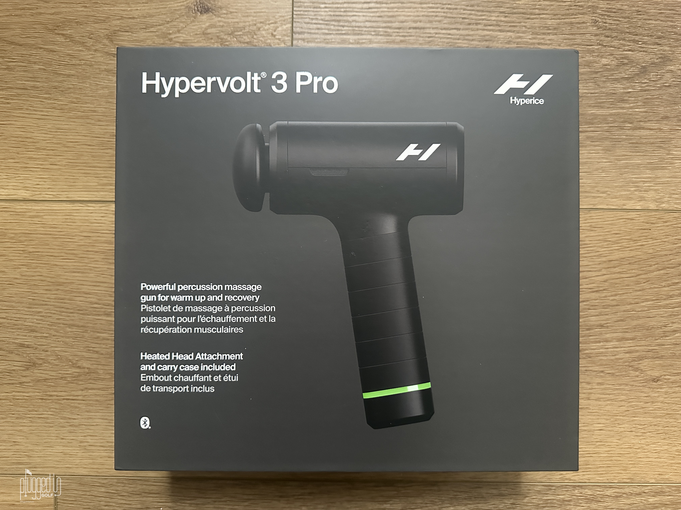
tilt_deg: -88.4
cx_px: 340
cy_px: 255
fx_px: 472
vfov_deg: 56.8
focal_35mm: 24
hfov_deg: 71.6
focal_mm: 6.86
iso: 1000
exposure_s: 1/40
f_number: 1.78
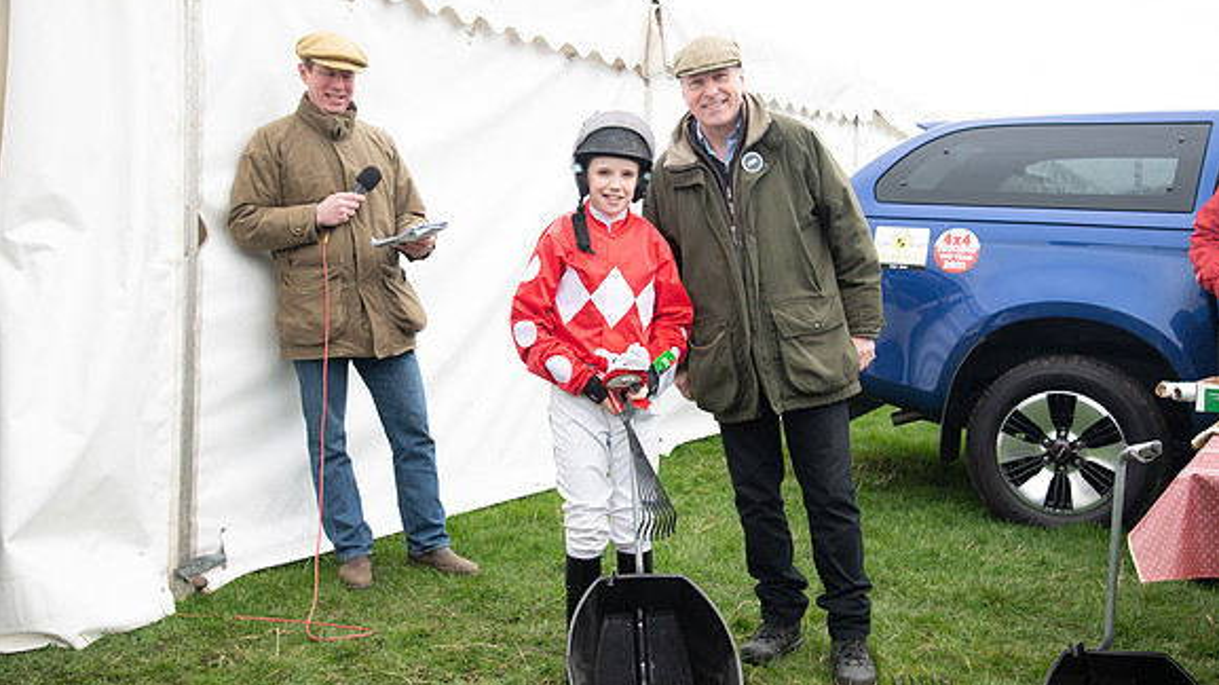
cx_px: 611
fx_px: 1292
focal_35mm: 40
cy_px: 349
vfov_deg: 29.7
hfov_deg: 50.5
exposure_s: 1/125
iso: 200
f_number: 5
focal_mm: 38
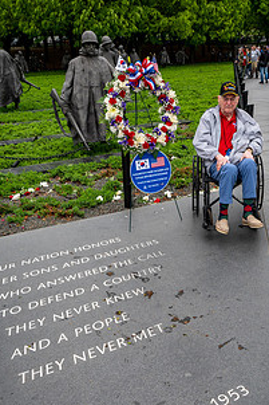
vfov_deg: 50.7
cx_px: 171
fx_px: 426
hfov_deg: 34.8
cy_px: 220
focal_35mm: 38
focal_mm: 25.5
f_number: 8
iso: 800
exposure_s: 1/640
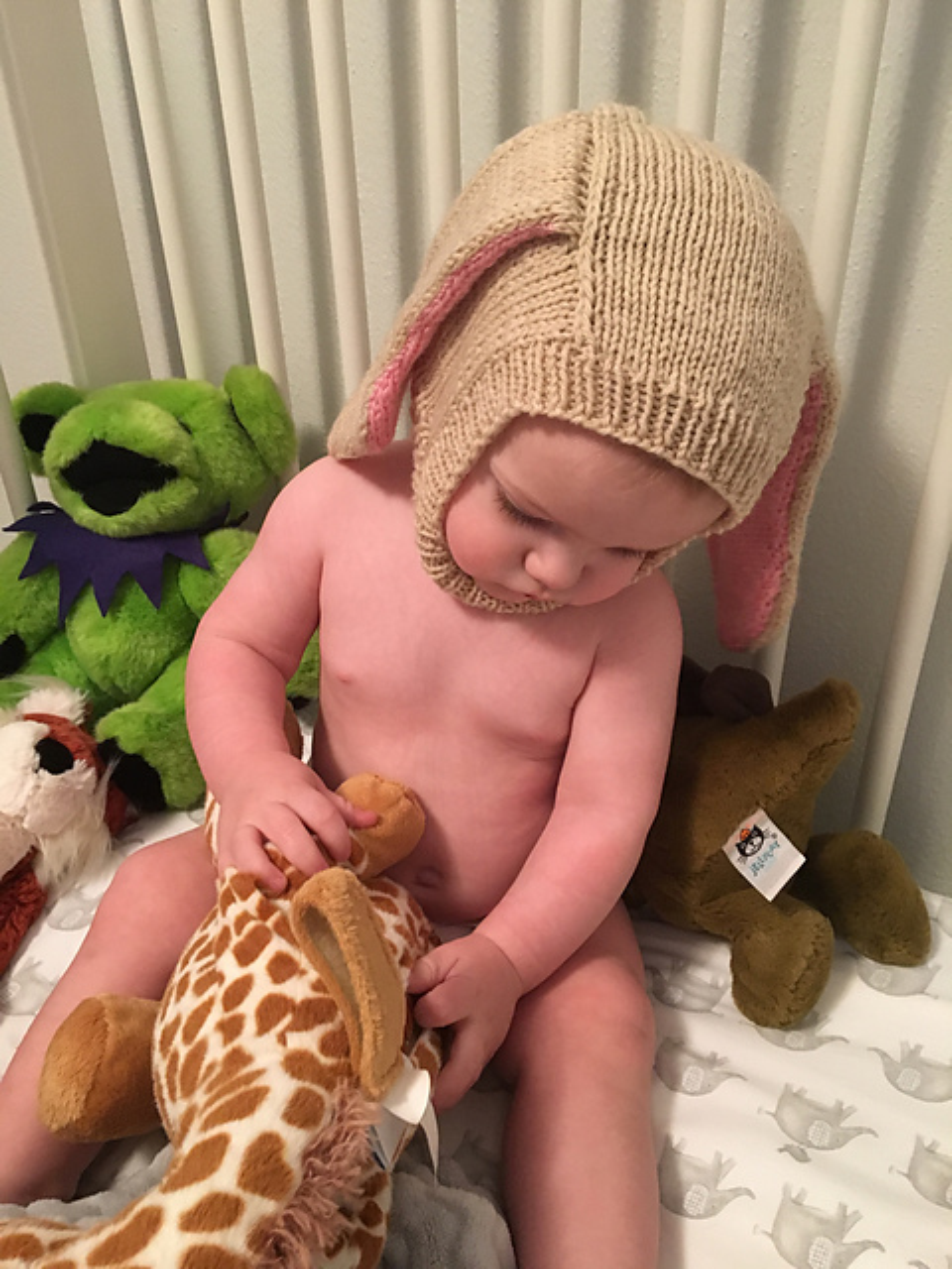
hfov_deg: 48.2
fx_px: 1063
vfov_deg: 61.7
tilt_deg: -31.7
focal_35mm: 29
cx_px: 476
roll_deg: +0.4
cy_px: 634
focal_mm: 4.15
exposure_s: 1/15
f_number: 2.2
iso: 200
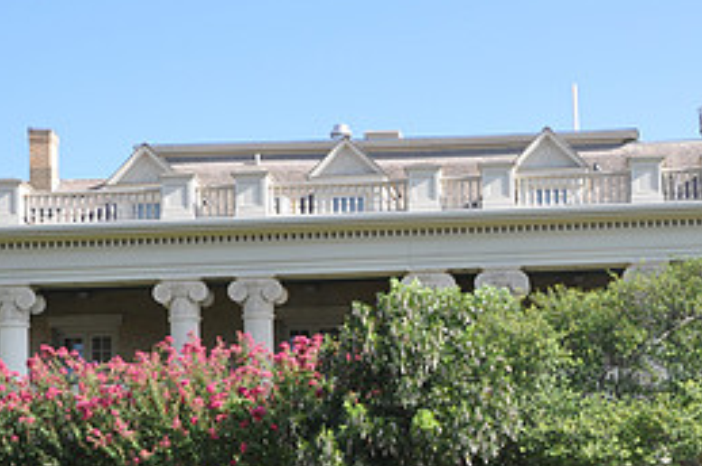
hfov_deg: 21.4
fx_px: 1831
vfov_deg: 14.4
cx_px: 577
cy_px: 419
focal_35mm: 94
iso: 200
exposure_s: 1/160
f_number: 6.3
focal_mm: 28
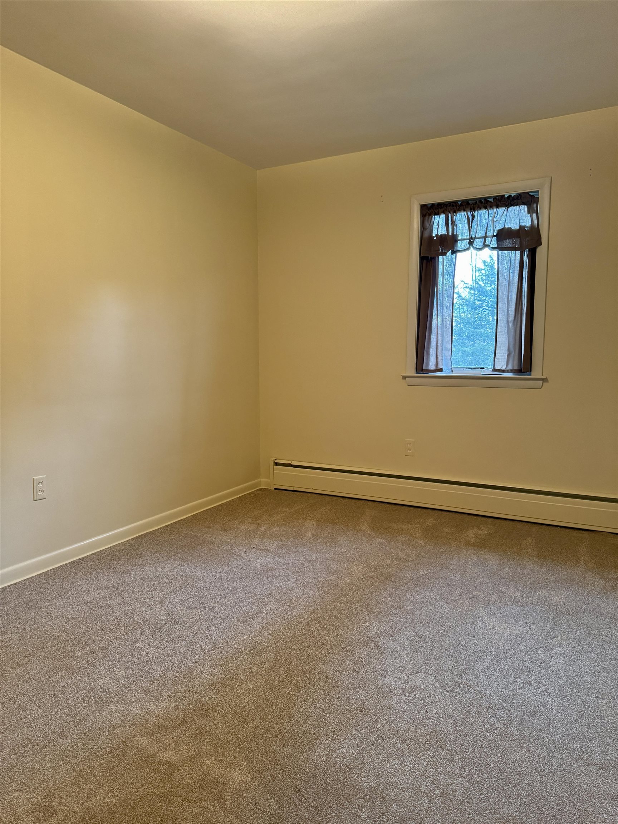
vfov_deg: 71.6
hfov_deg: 56.8
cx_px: 309
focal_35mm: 24
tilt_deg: -6.4
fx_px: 571
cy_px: 412
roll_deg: +0.7
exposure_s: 1/60
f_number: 1.78
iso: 500
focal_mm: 6.76
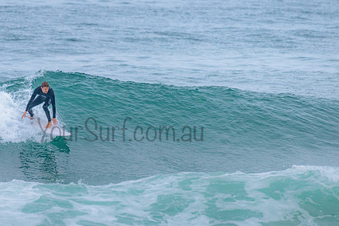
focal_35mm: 833
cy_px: 88
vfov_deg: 1.7
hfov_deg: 2.5
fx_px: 7843
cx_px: 68
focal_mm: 500
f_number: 5.6
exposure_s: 1/2000
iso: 1600
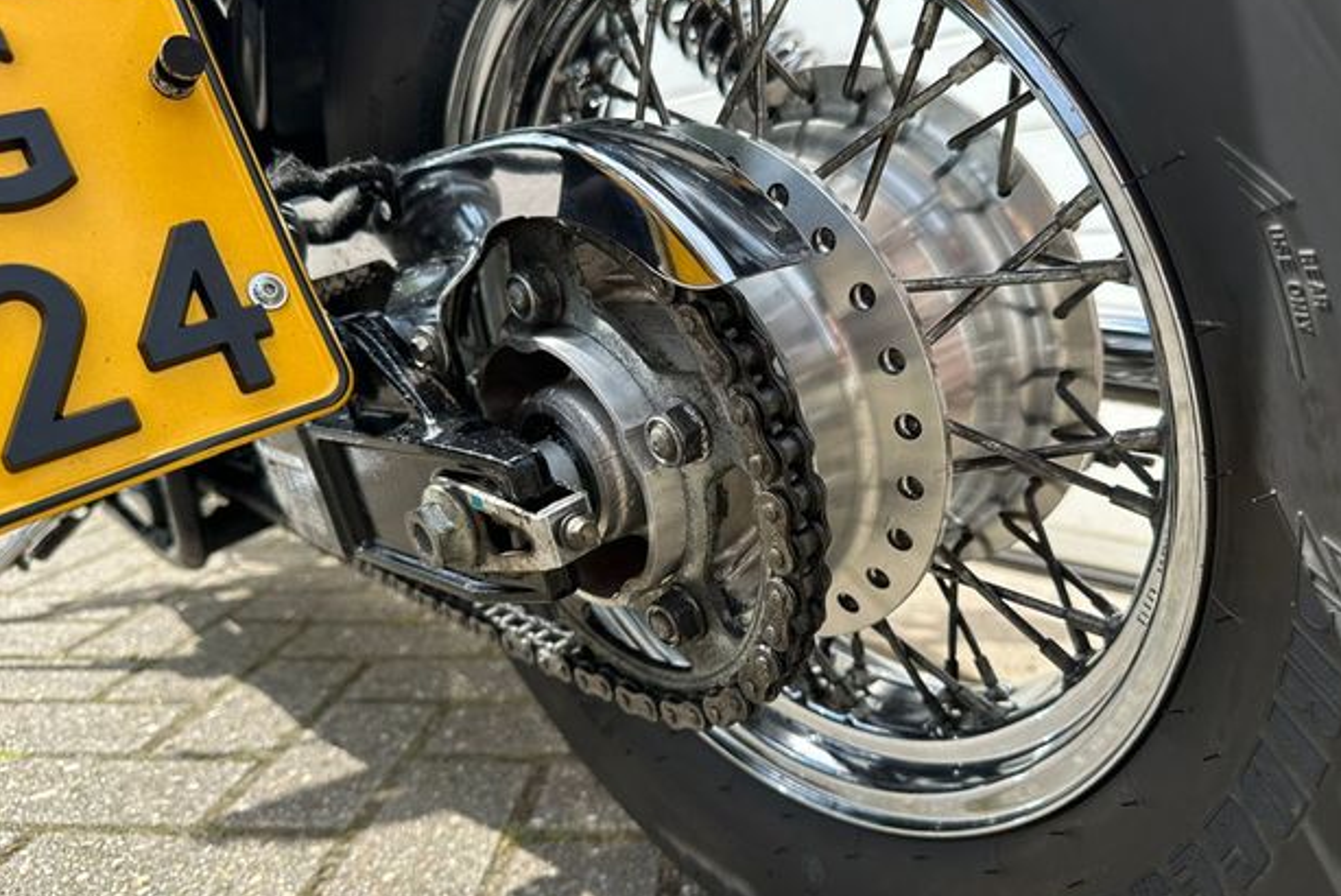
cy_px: 424
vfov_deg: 49.6
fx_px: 969
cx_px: 697
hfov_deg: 69.3
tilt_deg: -7.9
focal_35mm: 26
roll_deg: +1.5
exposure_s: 1/1721
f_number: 1.78
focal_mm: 6.86
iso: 80
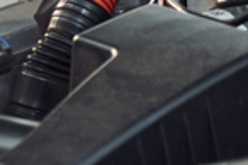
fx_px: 3592
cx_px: -328
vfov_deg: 2.6
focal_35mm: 522
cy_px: -55
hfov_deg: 3.9
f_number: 3.5
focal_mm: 105
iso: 640
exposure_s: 1/500
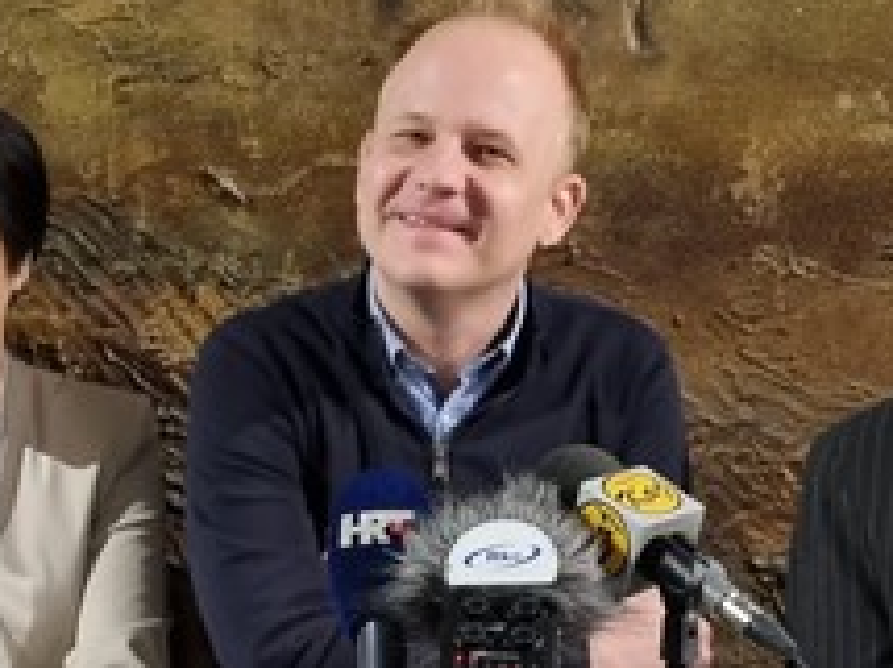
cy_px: 759
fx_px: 2372
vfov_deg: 15.6
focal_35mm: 92
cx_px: 237
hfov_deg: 21.2
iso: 800
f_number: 1.8
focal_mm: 5.4
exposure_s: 1/50
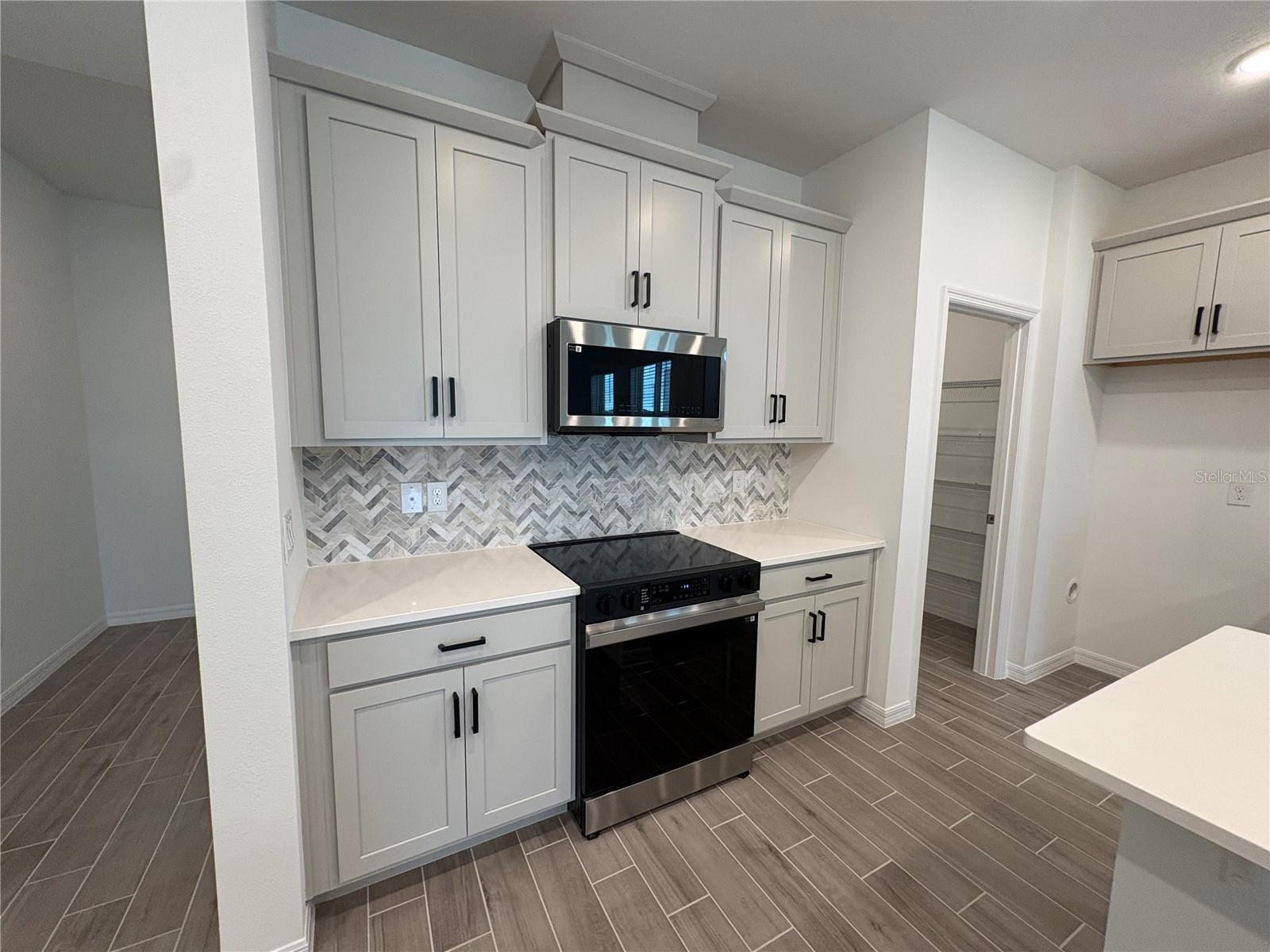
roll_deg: +0.2
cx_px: 635
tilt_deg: -5.7
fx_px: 514
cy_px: 476
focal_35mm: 14
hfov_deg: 102.1
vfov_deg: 85.7
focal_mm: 2.22
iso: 200
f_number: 2.2
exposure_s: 1/120
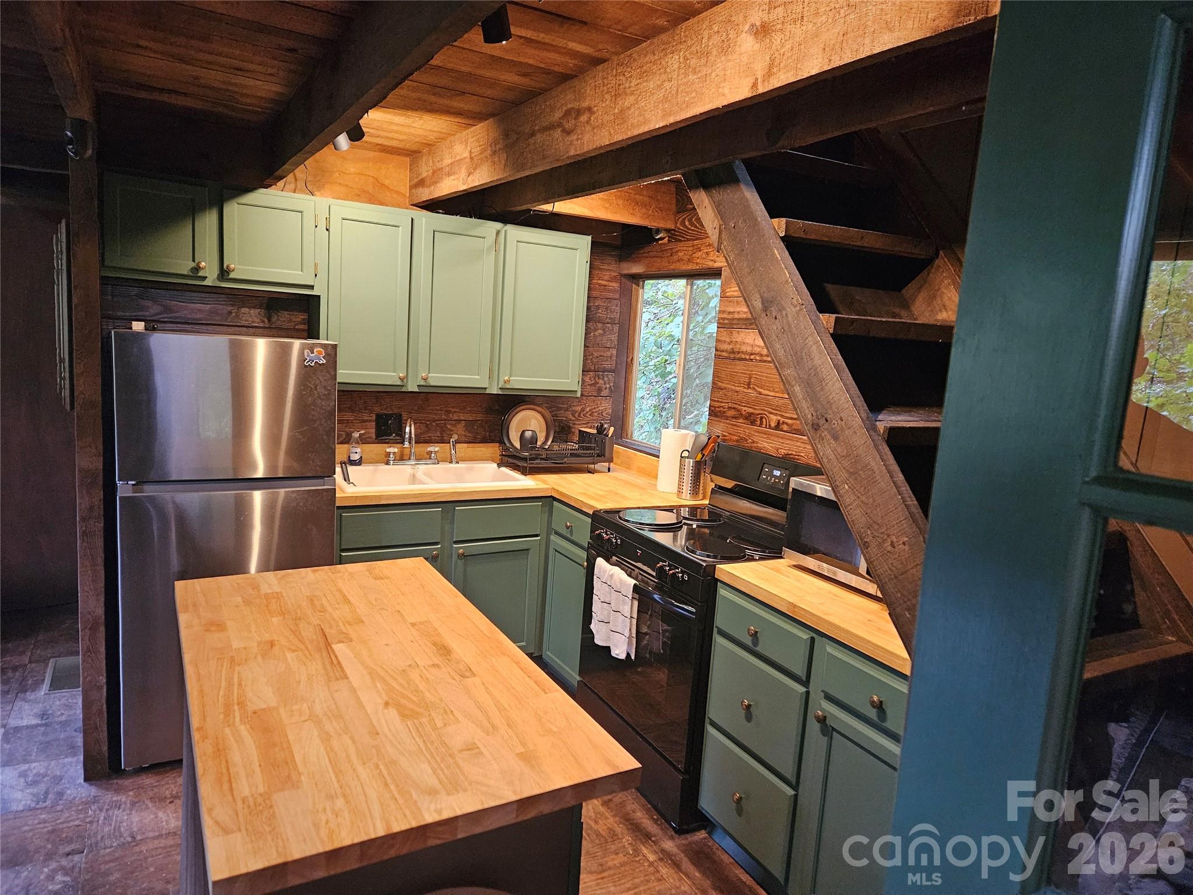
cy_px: 448
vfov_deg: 58.9
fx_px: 793
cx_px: 596
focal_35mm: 23
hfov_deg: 73.9
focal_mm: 5.4
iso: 1000
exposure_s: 1/120
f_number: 1.8
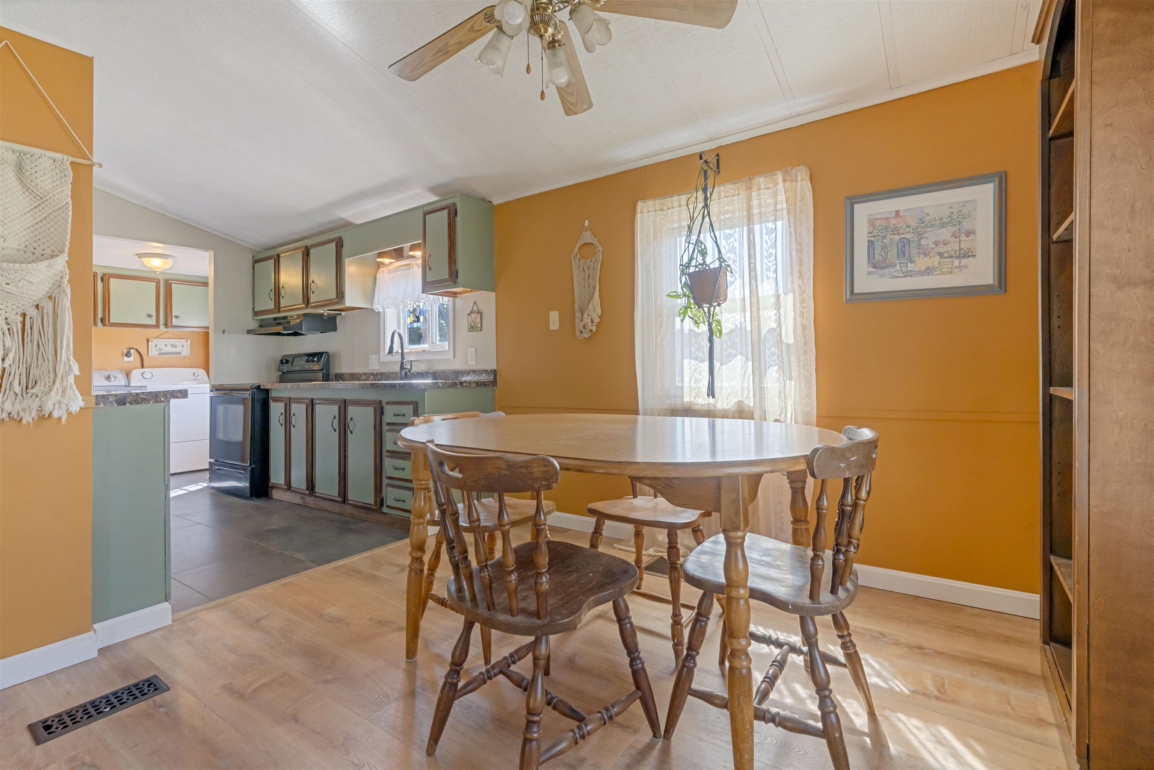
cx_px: 577
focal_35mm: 16
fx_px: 513
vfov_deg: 73.8
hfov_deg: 96.7
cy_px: 385
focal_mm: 16
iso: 800
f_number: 8
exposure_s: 1/60
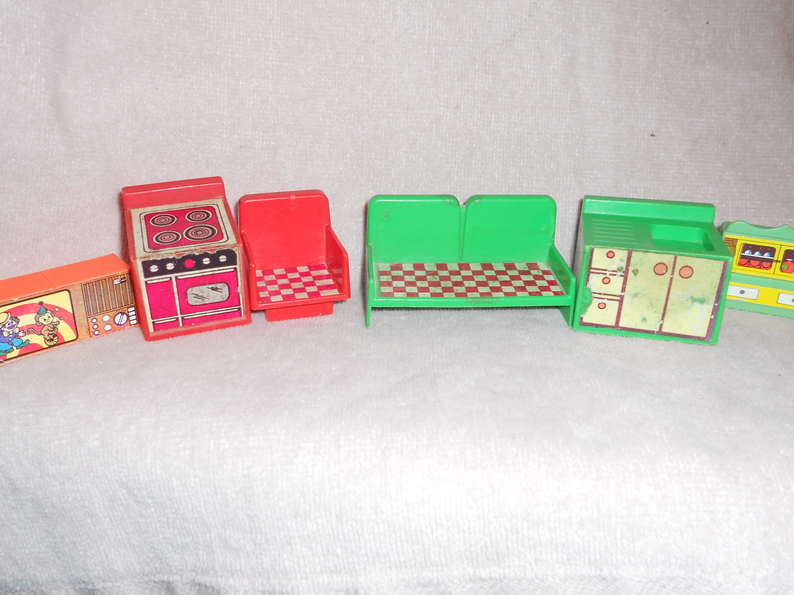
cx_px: 397
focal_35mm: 32
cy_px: 298
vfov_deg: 44.2
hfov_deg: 56.8
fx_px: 734
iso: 80
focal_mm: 5.8
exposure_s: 1/25
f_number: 3.5
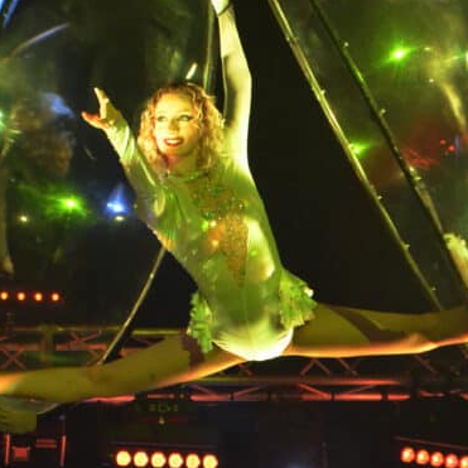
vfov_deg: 10.8
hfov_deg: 10.8
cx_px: 213
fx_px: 2481
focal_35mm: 162
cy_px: 226
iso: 4000
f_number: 5.3
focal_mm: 45
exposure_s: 1/320
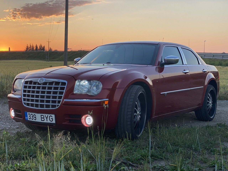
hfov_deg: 36.8
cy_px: 86
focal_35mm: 52
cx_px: 114
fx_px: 343
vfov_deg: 28.0
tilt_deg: -3.7
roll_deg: +0.6
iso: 20
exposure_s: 1/153
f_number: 2
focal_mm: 6
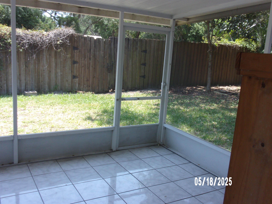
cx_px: 136
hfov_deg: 51.4
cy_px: 102
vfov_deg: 39.7
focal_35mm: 36
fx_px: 283
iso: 80
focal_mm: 6.4
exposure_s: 1/85
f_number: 4.5
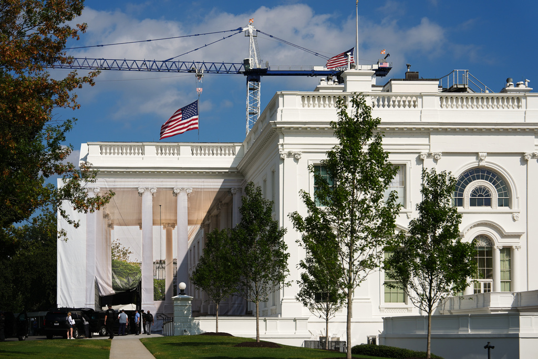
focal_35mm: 70
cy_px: 180
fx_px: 1046
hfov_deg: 28.9
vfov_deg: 19.4
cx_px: 269
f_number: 4
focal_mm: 70
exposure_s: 1/4000
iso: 125
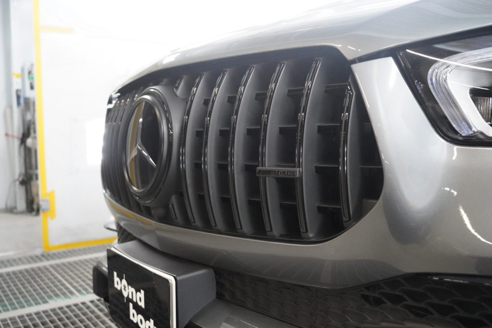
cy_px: 164
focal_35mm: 36
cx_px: 246
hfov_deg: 53.1
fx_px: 492
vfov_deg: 36.9
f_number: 5
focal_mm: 36
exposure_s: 1/125
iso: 12800
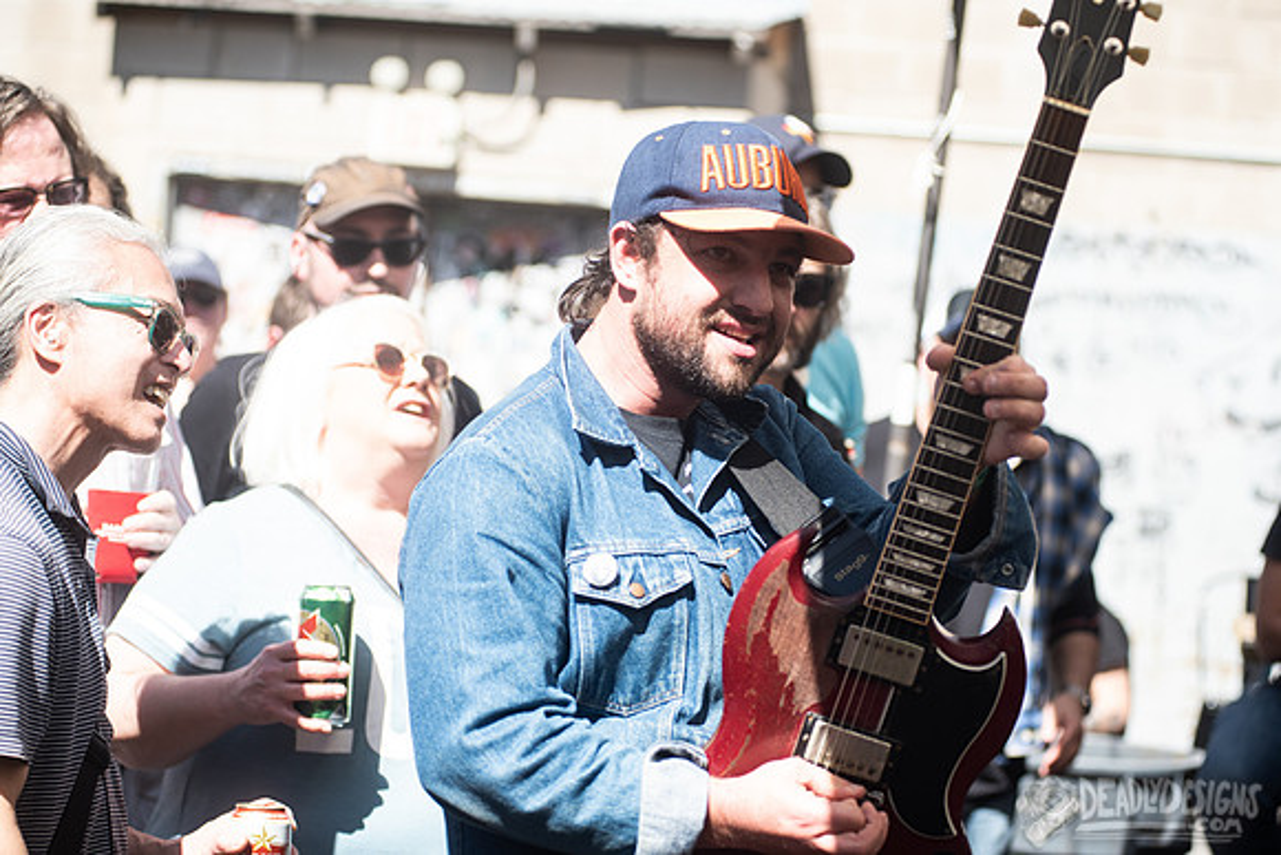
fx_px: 2847
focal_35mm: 80
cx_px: 640
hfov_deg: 25.4
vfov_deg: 17.1
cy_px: 428
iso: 320
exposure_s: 1/1600
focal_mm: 80
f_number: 4
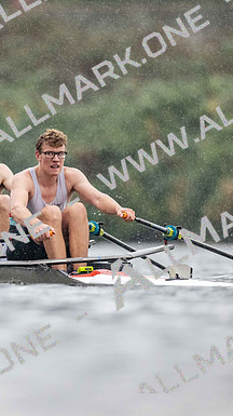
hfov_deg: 1.3
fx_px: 10433
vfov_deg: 2.3
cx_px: 18
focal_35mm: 948
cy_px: 208
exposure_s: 1/2500
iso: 4500
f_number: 4
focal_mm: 600
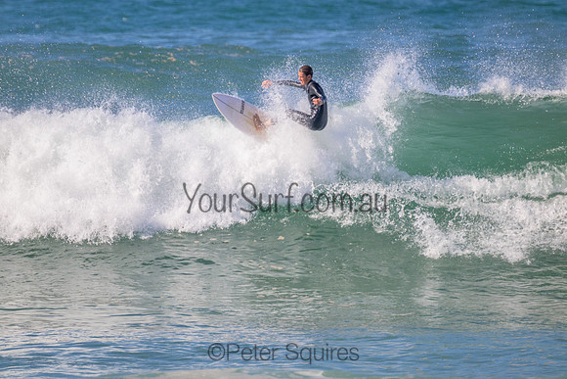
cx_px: 284
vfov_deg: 1.7
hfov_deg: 2.6
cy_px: 190
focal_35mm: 800
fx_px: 12602
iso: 1250
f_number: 11
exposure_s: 1/2000
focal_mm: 800
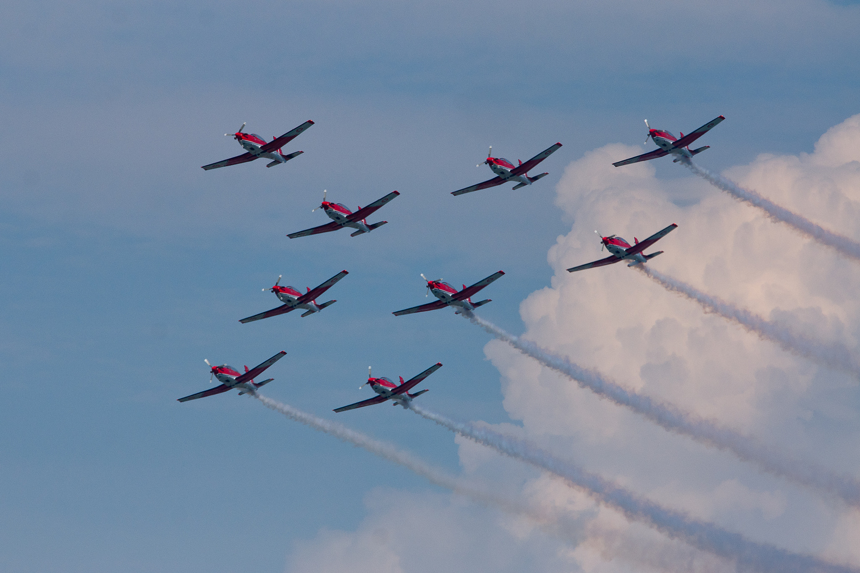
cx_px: 430
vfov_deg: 2.3
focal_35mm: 600
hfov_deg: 3.4
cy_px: 286
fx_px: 14331
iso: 200
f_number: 7.1
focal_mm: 400
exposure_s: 1/2500
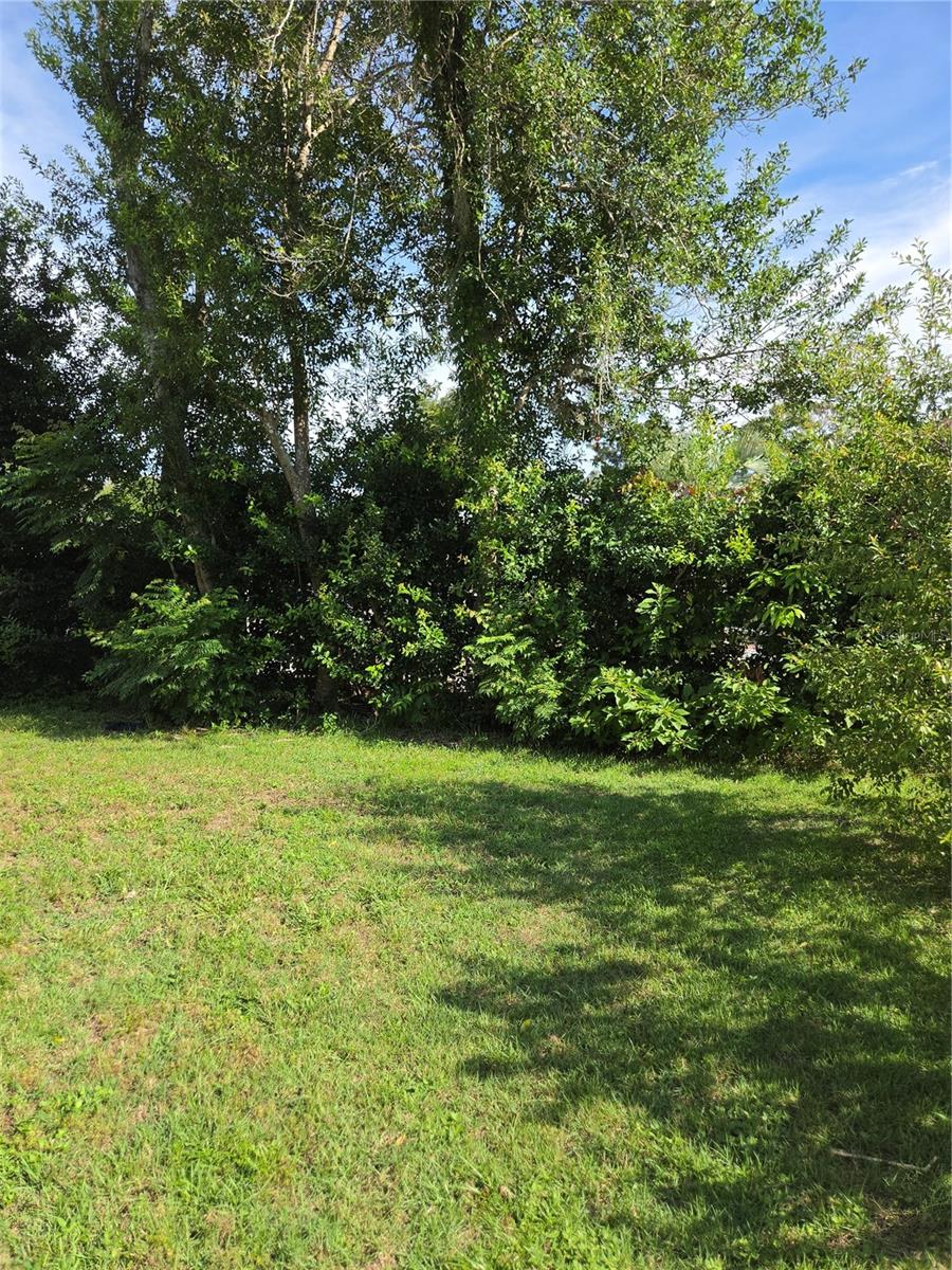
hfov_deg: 58.9
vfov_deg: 73.9
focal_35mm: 23
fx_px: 843
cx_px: 476
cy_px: 635
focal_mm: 5.4
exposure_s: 1/2122
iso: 80
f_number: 1.8
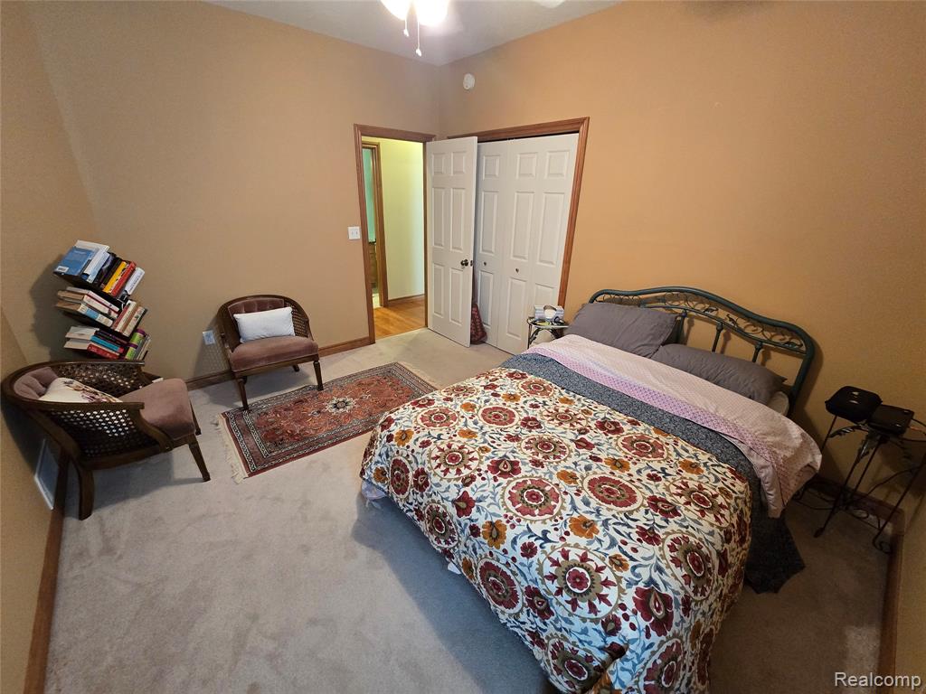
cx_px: 463
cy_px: 347
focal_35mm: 13
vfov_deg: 89.9
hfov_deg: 106.2
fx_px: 348
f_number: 2.2
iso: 500
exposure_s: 1/60
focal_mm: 2.2
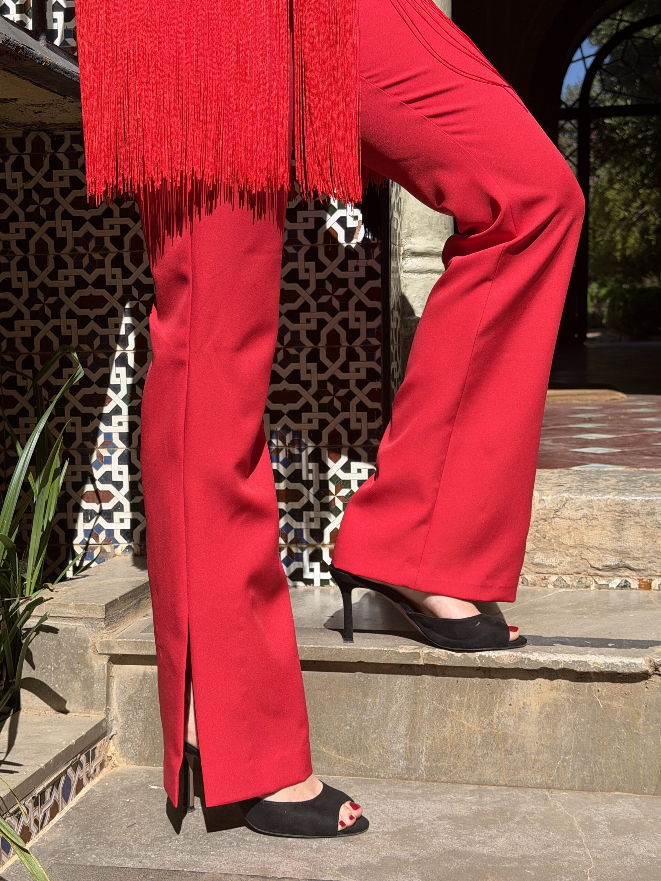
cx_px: 330
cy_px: 440
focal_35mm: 48
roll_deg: +1.3
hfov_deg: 30.3
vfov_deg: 39.7
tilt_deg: -6.1
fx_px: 1222
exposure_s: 1/4878
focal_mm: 6.76
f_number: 1.78
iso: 80
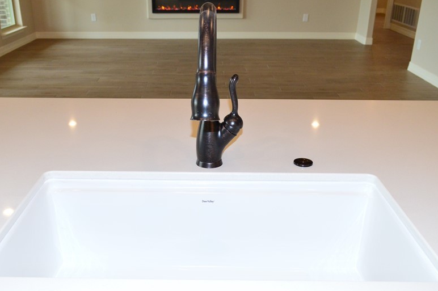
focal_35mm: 38
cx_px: 199
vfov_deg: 34.9
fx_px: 462
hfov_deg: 50.7
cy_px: 176
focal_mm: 18
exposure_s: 1/200
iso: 800
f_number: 5
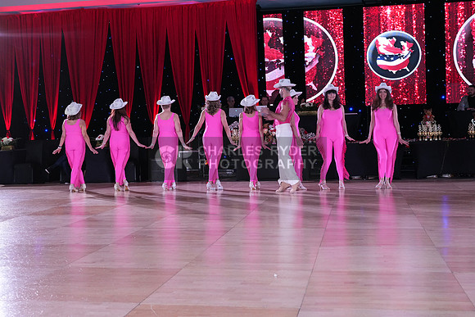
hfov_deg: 43.6
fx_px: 594
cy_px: 158
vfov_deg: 29.9
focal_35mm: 45
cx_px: 238
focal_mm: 45
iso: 2500
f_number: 5
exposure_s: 1/250
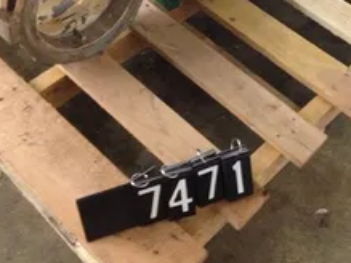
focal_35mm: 64
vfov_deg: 22.4
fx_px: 649
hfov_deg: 30.1
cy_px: 34
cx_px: 223
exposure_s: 1/20
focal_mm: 4.28
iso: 320
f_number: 2.4
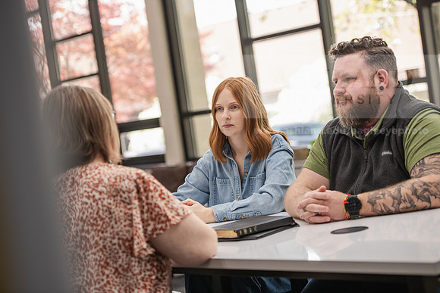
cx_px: 220
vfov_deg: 15.9
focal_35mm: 86
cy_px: 146
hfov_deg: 23.6
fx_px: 1051
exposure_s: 1/160
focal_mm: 86
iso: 400
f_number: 3.2
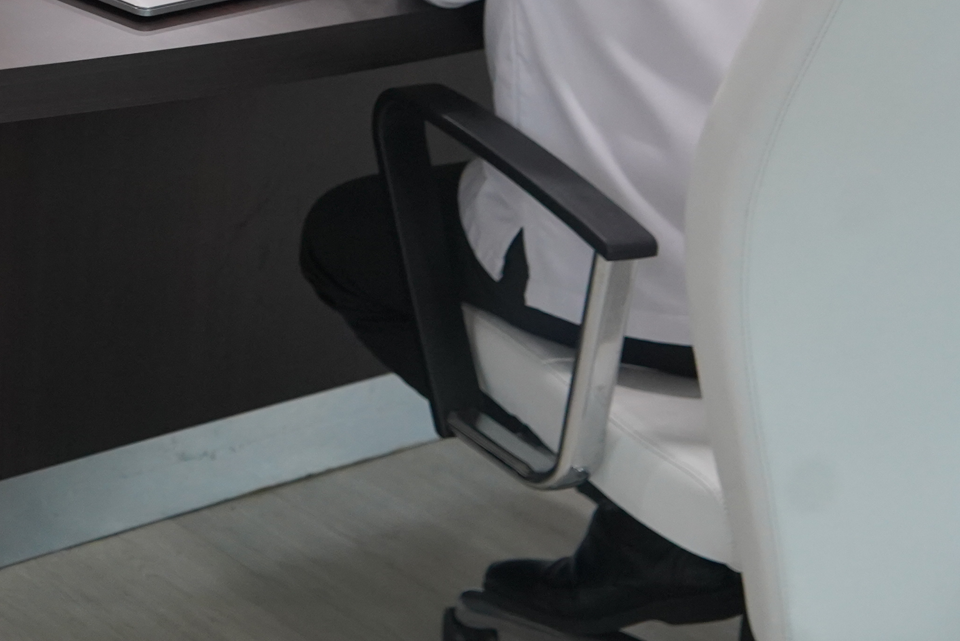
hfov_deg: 20.6
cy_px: -237
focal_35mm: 88
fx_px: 2347
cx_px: -364
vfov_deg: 14.7
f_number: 4
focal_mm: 30
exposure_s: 1/160
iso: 2000
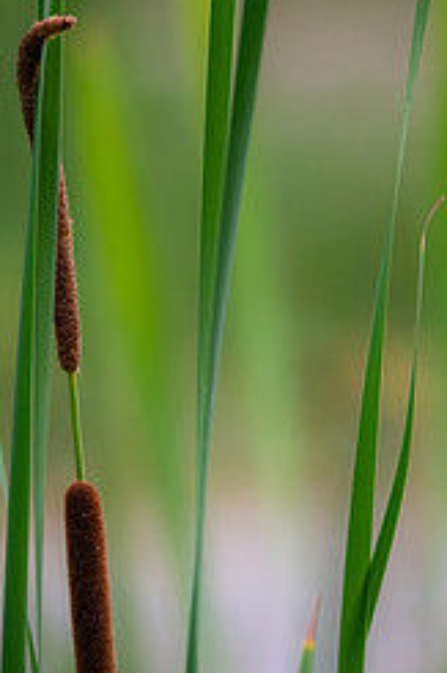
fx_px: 13708
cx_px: 211
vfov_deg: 2.8
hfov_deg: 1.9
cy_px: 379
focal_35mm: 735
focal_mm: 400
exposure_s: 1/250
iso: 800
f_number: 6.3
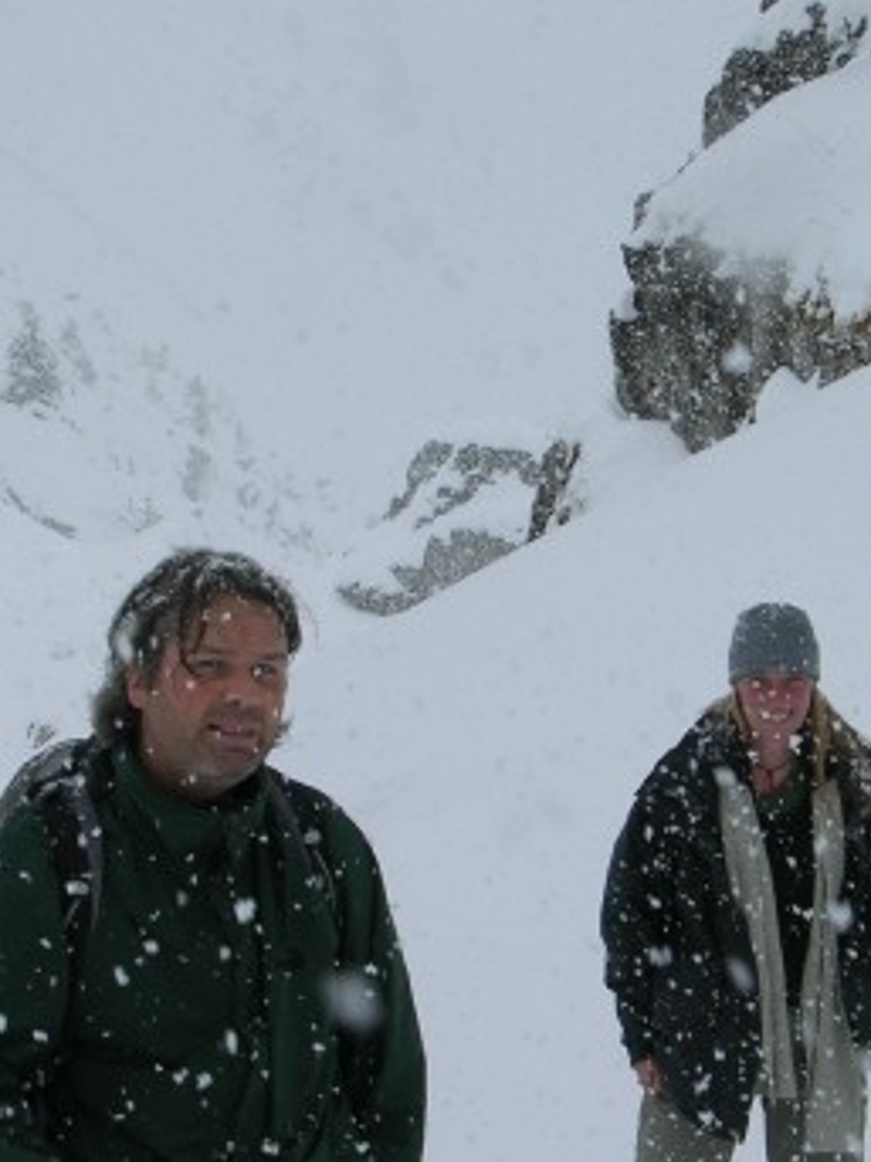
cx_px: 596
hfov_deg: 12.2
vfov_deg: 16.3
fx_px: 4062
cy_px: 552
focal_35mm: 121
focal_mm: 13.7
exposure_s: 1/348
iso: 50
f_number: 6.9
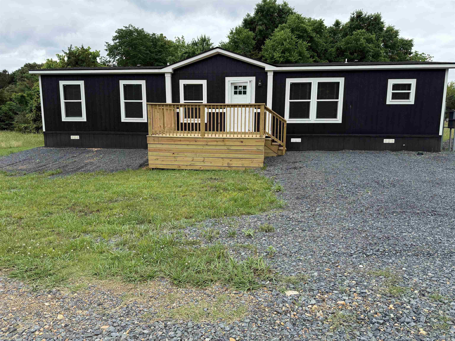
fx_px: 315
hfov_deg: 71.6
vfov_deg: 56.8
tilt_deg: -8.4
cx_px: 228
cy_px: 170
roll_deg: -0.6
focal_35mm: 24
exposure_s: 1/3279
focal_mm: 6.76
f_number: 1.78
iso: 100
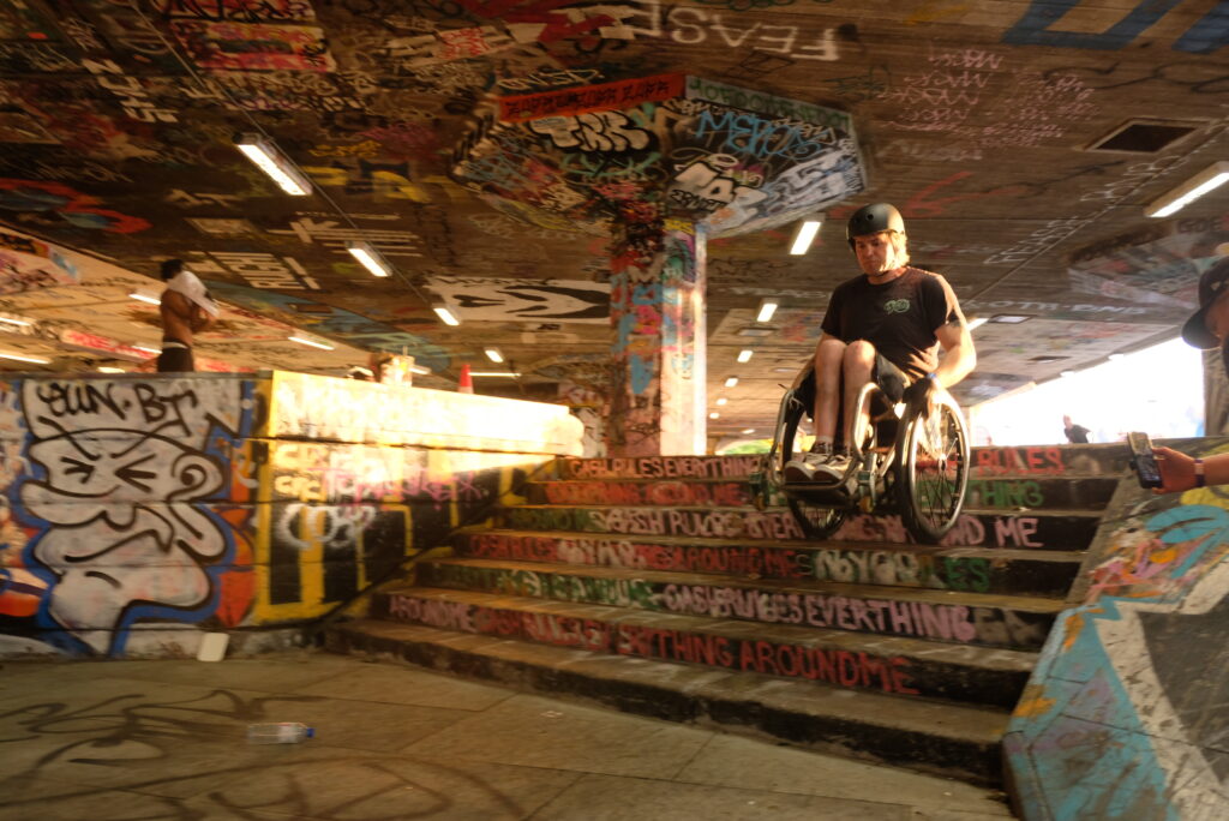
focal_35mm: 29
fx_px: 991
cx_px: 614
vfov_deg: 45.0
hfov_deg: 63.6
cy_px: 410
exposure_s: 1/60
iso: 800
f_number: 3.8
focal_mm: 19.2
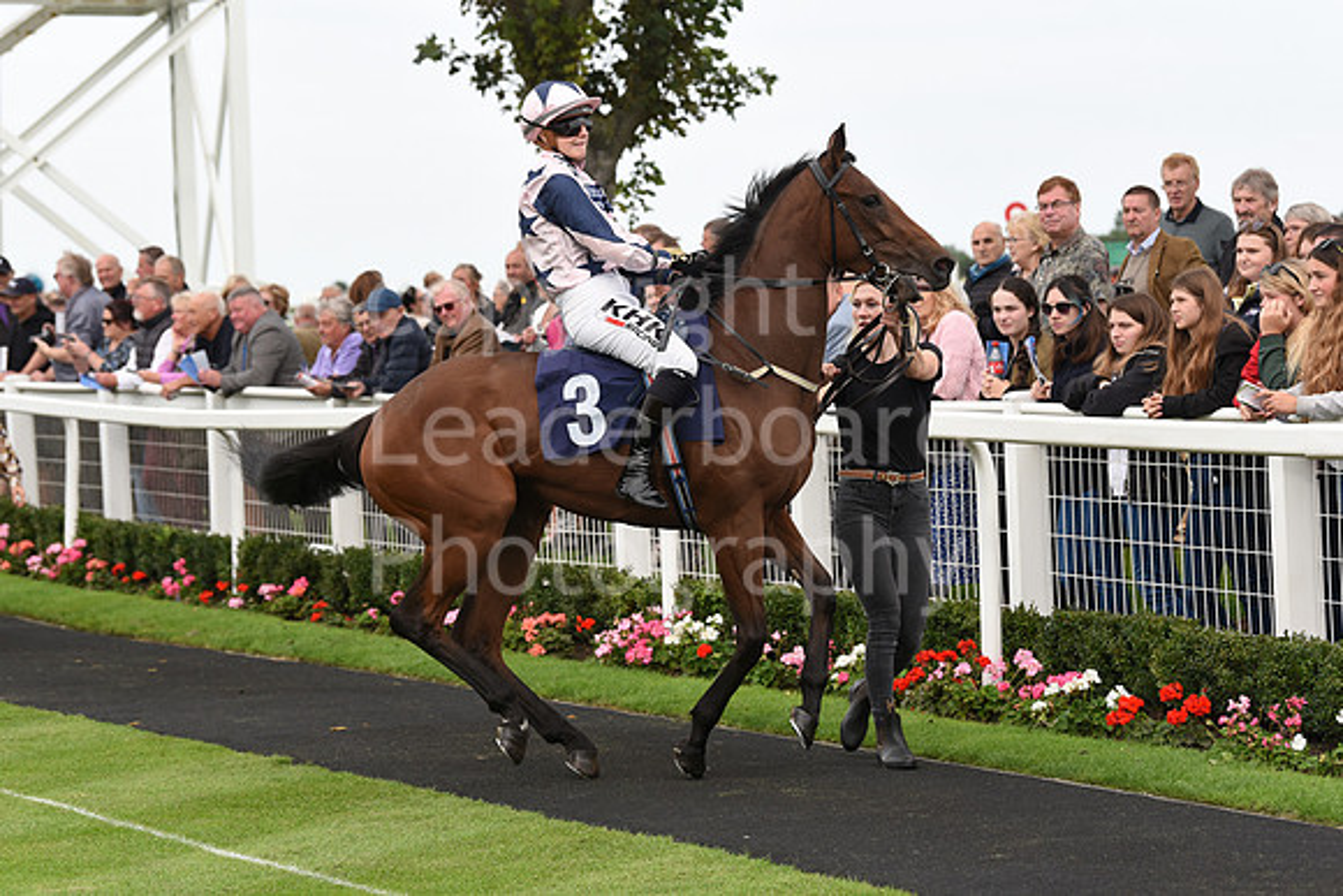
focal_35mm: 125
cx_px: 672
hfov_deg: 16.4
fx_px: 4664
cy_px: 448
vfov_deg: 11.0
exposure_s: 1/1000
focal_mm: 125
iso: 640
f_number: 5.6
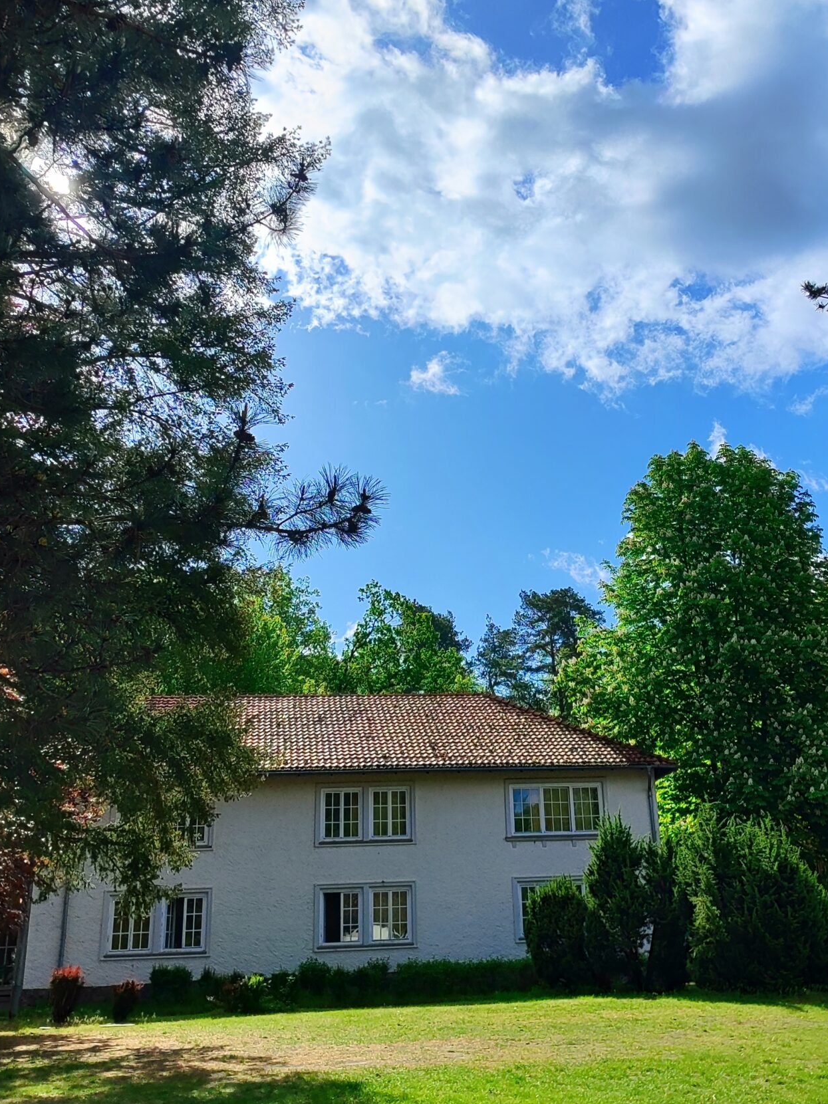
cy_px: 489
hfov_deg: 38.5
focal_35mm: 37
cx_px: 482
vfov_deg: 50.0
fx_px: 1180
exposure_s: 1/2492
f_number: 1.89
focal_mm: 5.89
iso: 50
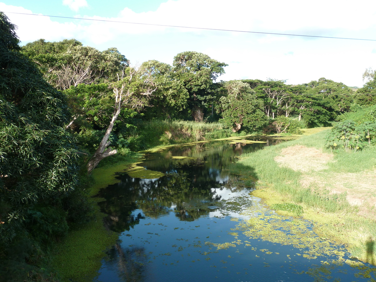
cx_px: 188
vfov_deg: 44.2
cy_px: 141
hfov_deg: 56.8
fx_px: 348
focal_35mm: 32
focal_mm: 5.3
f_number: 4
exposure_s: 1/160
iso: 80
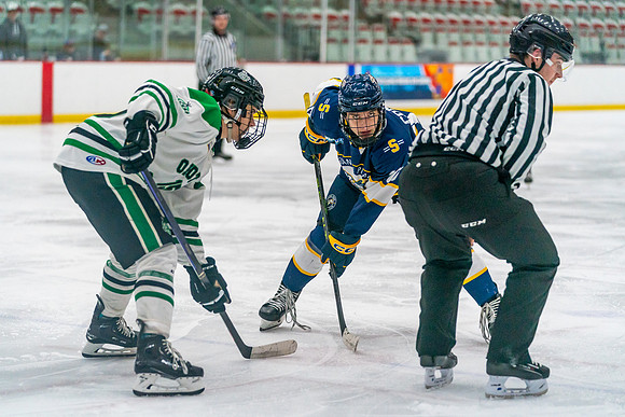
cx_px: 286
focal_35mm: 126
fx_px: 2186
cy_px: 226
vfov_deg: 10.9
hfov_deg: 16.3
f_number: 2.8
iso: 4000
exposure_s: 1/1600
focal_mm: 116
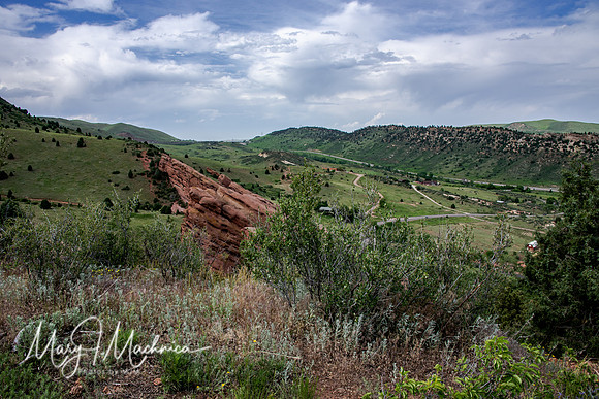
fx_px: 466
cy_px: 200
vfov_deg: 46.4
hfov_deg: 65.5
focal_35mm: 28
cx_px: 300
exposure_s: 1/500
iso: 250
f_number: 9
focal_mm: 28
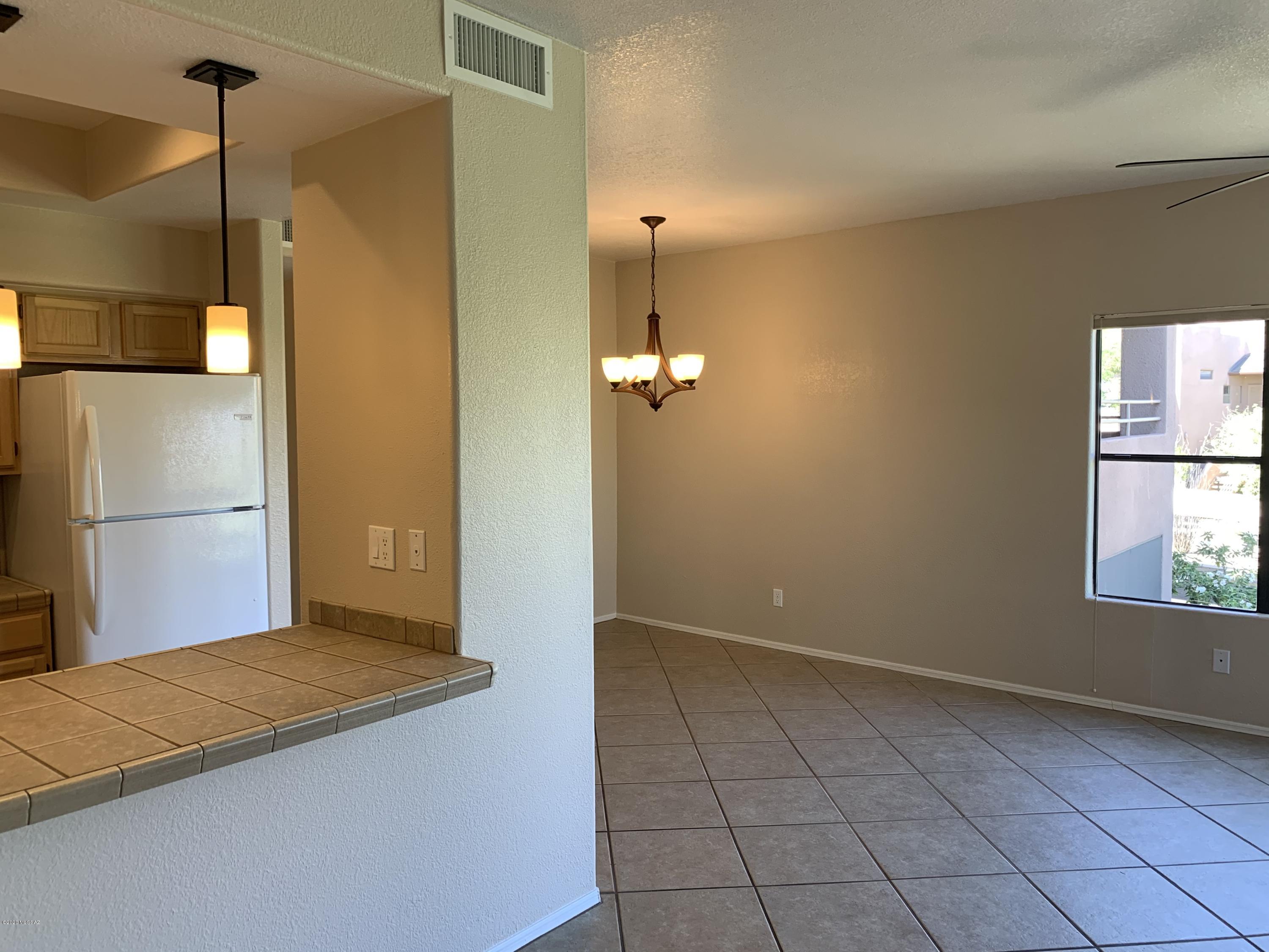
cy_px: 476
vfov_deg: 53.1
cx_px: 634
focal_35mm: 26
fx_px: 953
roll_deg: -0.2
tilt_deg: -1.8
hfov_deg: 67.3
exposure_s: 1/120
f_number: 1.8
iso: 64
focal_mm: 4.25
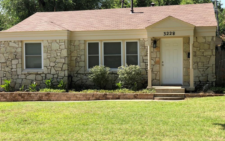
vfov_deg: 23.1
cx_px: 112
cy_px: 78
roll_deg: +0.9
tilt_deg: -1.9
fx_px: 343
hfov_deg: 36.3
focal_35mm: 56
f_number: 2.4
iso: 16
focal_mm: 6
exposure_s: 1/476
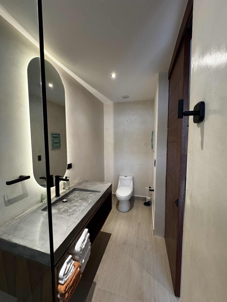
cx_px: 114
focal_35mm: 14
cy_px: 151
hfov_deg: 85.7
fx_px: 122
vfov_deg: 102.1
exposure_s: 1/60
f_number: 2.2
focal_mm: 2.22
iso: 250
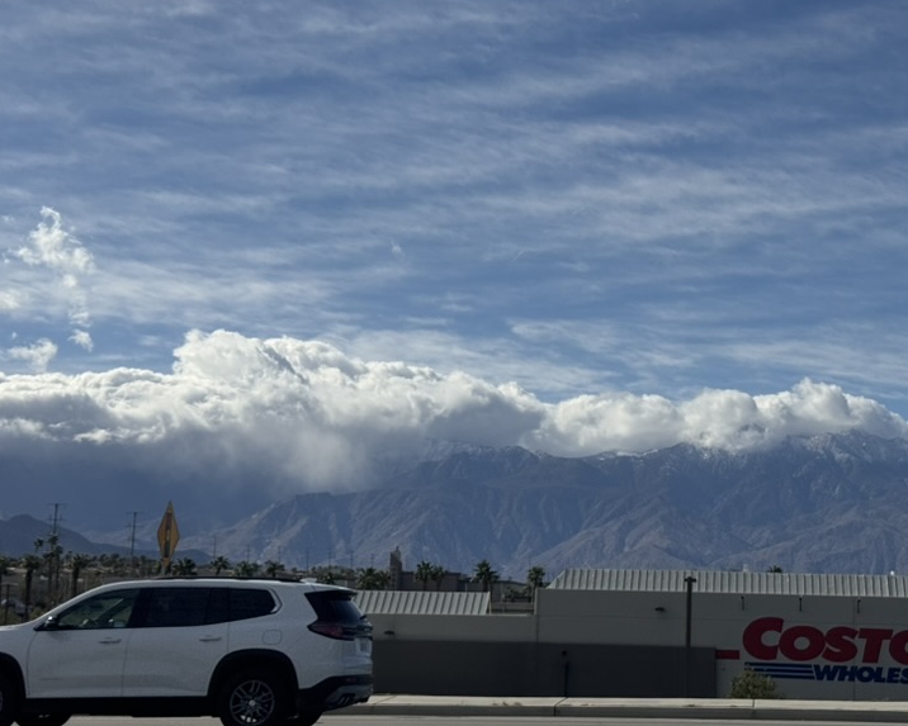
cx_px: 640
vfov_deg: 22.8
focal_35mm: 67
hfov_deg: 28.0
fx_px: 1801
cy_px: 307
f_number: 1.78
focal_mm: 6.76
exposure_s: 1/10526
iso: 64
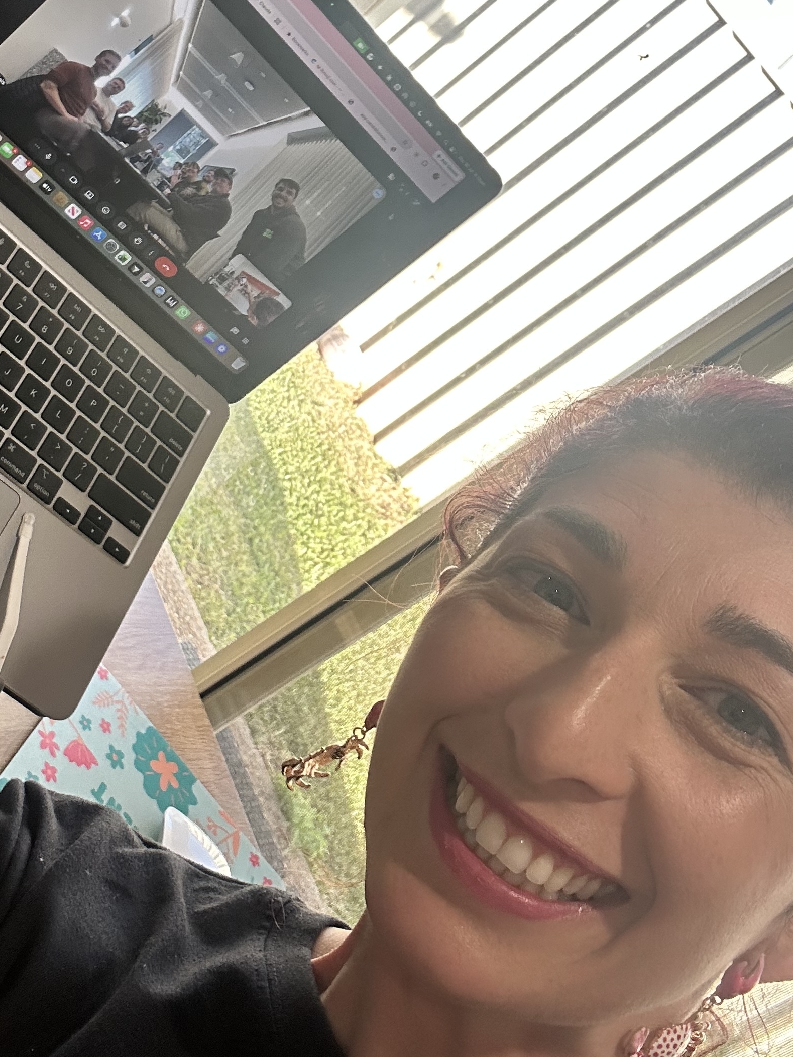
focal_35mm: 44
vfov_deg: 42.4
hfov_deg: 32.6
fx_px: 1344
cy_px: 362
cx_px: 265
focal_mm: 2.69
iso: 64
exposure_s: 1/100
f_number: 1.9
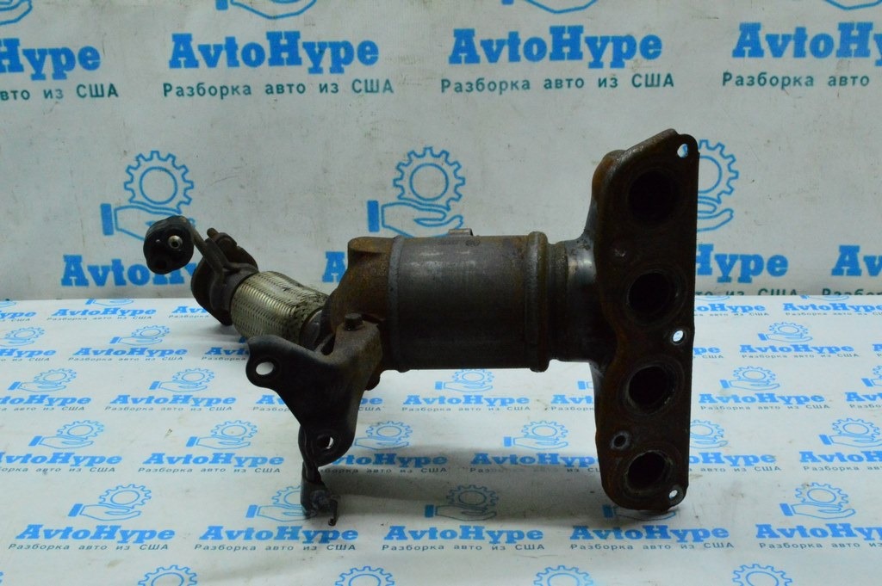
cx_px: 441
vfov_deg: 29.8
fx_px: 1102
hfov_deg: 43.6
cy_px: 293
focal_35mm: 45
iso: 6400
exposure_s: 1/30
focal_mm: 30
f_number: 29
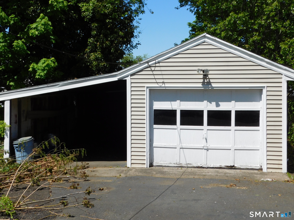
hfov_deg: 37.5
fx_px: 433
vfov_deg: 28.6
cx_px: 147
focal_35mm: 51
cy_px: 110
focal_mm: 9
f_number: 3.8
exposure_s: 1/1500
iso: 125
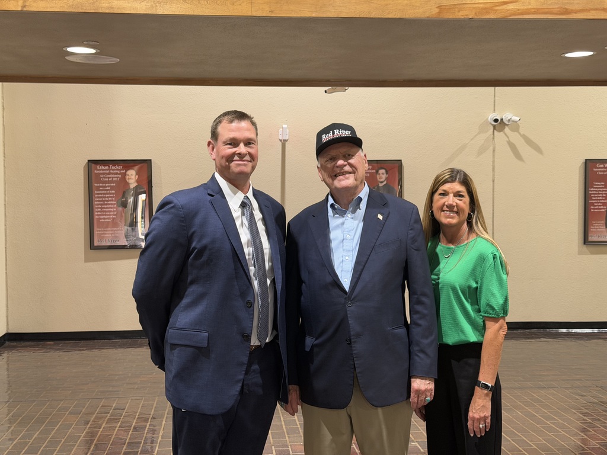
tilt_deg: -2.9
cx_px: 304
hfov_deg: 39.7
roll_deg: +0.6
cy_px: 228
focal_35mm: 48
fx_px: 842
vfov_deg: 30.3
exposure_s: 1/60
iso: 125
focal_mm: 6.76
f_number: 1.78
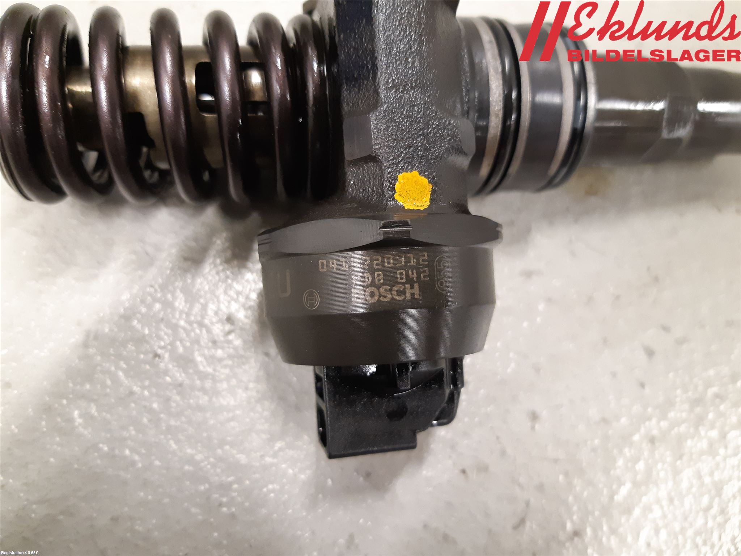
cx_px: 370
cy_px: 278
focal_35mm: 26
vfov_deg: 53.1
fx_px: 557
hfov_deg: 67.3
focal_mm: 3.93
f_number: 1.7
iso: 250
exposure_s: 1/25
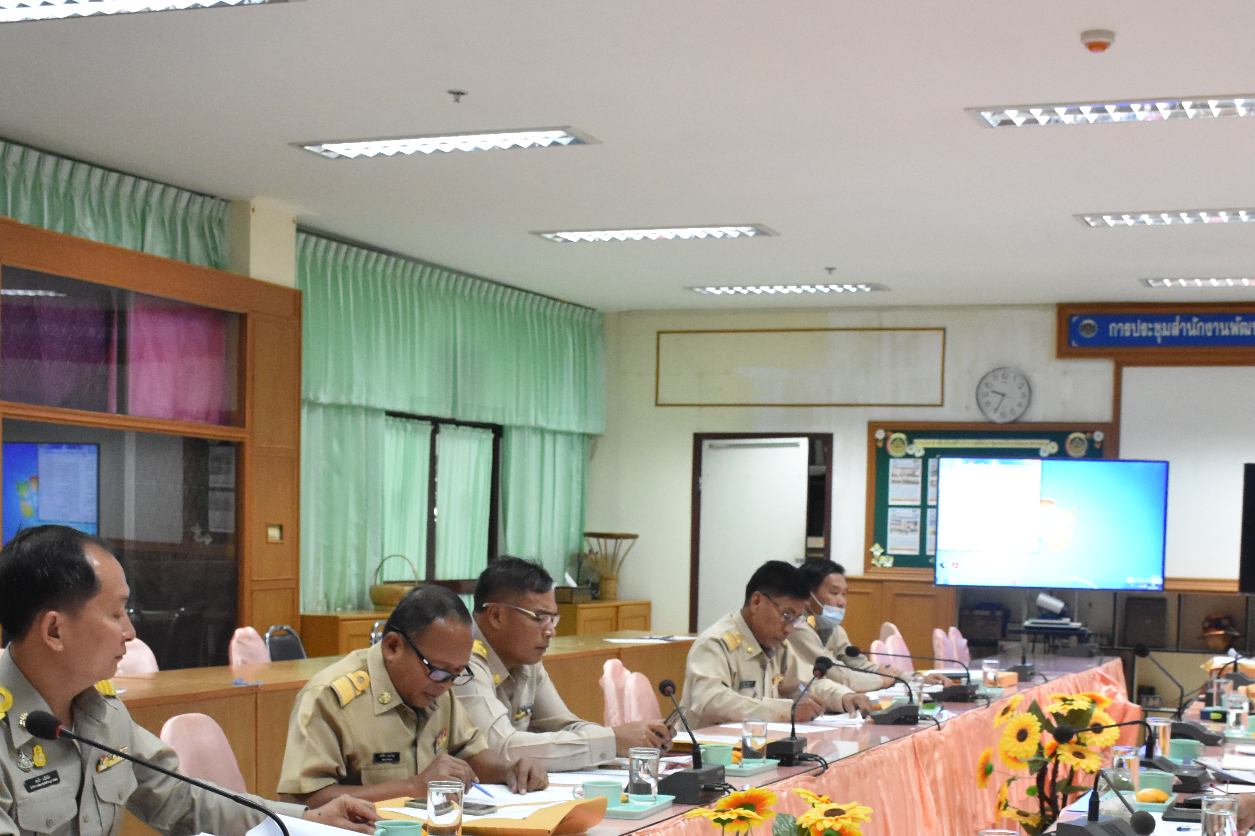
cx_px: 726
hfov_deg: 36.8
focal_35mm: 54
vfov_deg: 24.5
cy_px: 723
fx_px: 1882
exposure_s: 1/125
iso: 3200
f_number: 5.6
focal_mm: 20
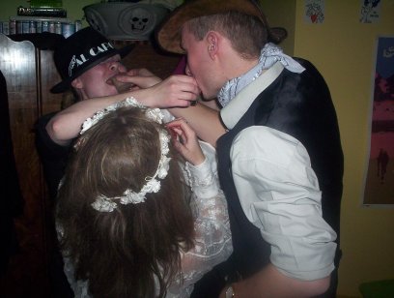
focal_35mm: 38
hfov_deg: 48.9
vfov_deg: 37.9
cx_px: 197
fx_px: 434
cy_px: 149
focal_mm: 4.99
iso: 140
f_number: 4.5
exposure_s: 1/60
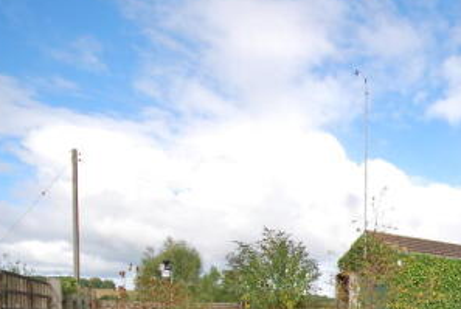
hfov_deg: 47.6
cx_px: 459
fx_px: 423
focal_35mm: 33
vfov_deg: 35.2
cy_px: 328
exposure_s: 1/160
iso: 100
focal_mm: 10
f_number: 6.3
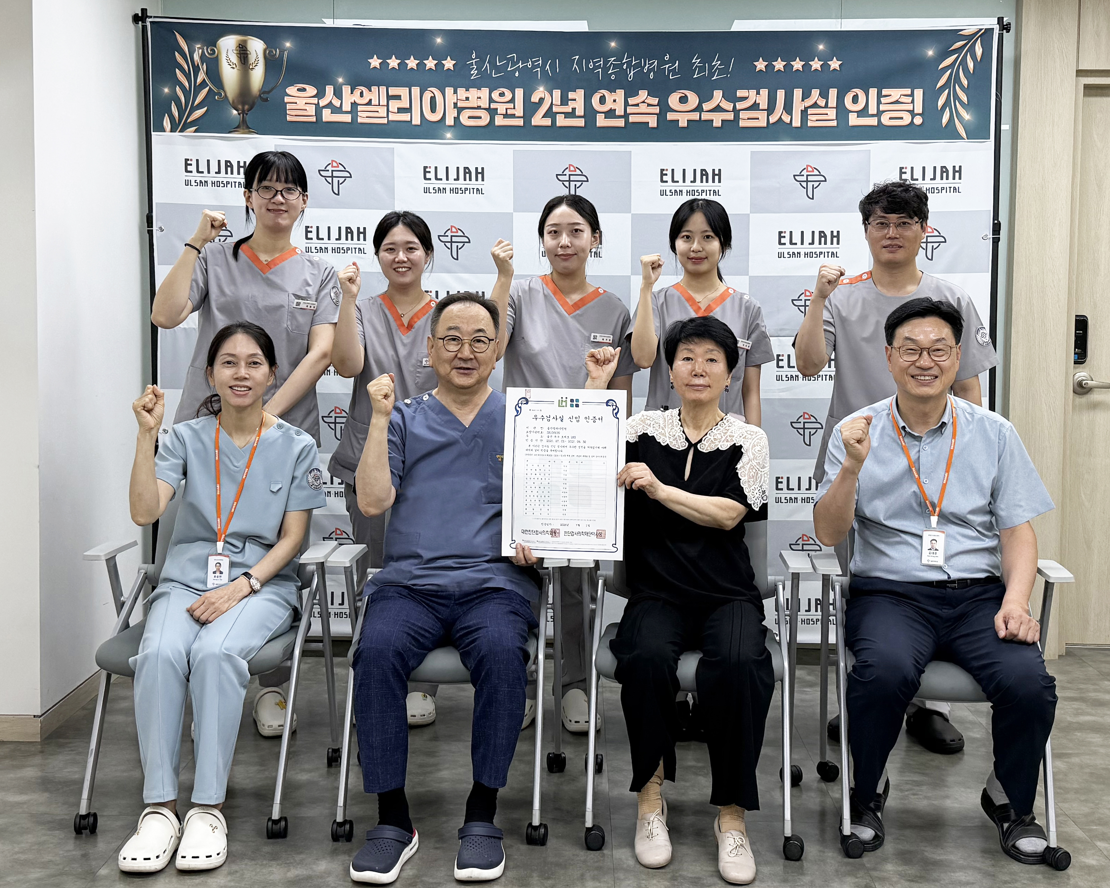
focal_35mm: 25
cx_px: 575
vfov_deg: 56.8
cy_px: 444
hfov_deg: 68.1
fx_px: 821
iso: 200
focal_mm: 6.76
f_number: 1.78
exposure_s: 1/193
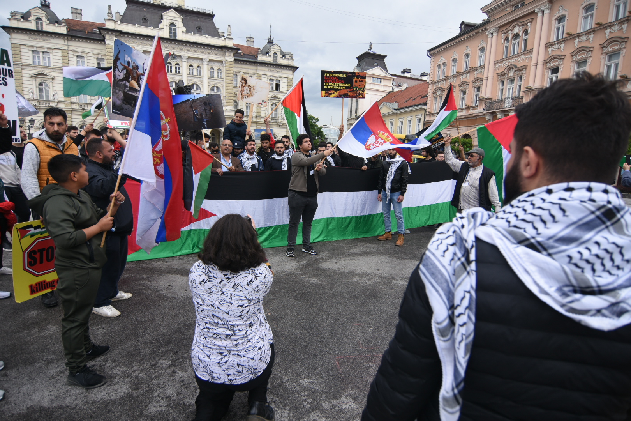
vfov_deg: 67.4
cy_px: 210
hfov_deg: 90.0
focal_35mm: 18
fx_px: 315
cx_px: 316
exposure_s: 1/500
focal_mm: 12
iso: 200
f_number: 5
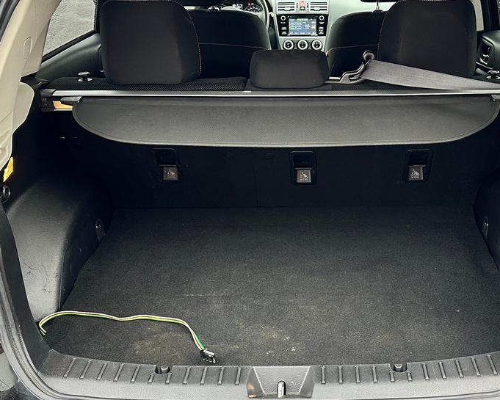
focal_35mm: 44
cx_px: 312
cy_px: 258
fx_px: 651
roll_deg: +0.1
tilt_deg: -29.8
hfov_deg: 41.7
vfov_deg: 33.9
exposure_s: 1/72
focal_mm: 6.86
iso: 250
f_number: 1.78
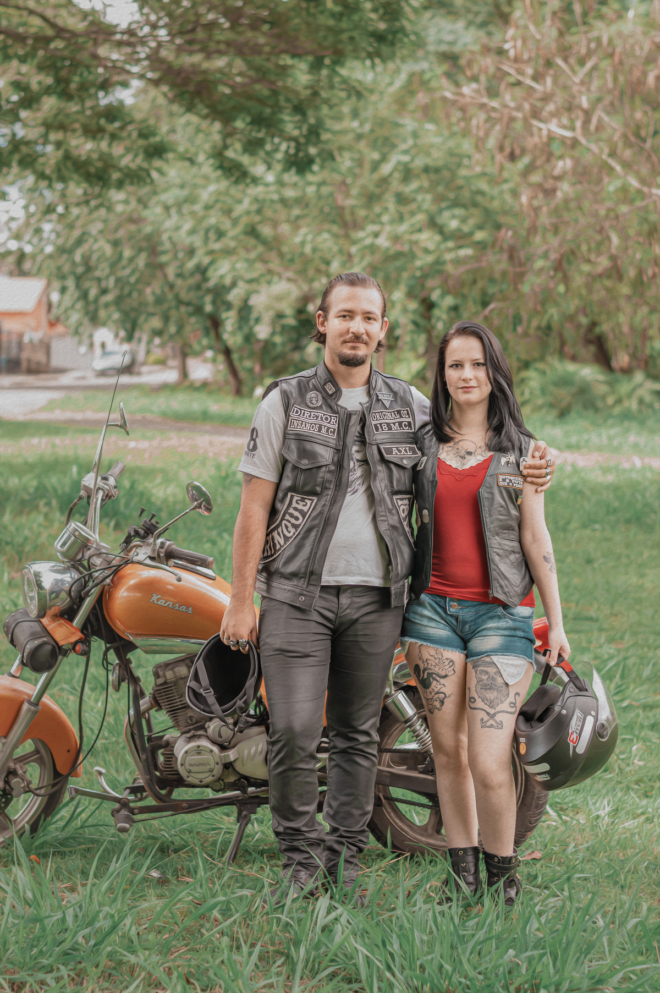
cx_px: 330
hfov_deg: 18.1
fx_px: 2066
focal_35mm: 75
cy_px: 496
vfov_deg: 27.0
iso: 200
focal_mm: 50
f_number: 2.8
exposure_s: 1/250
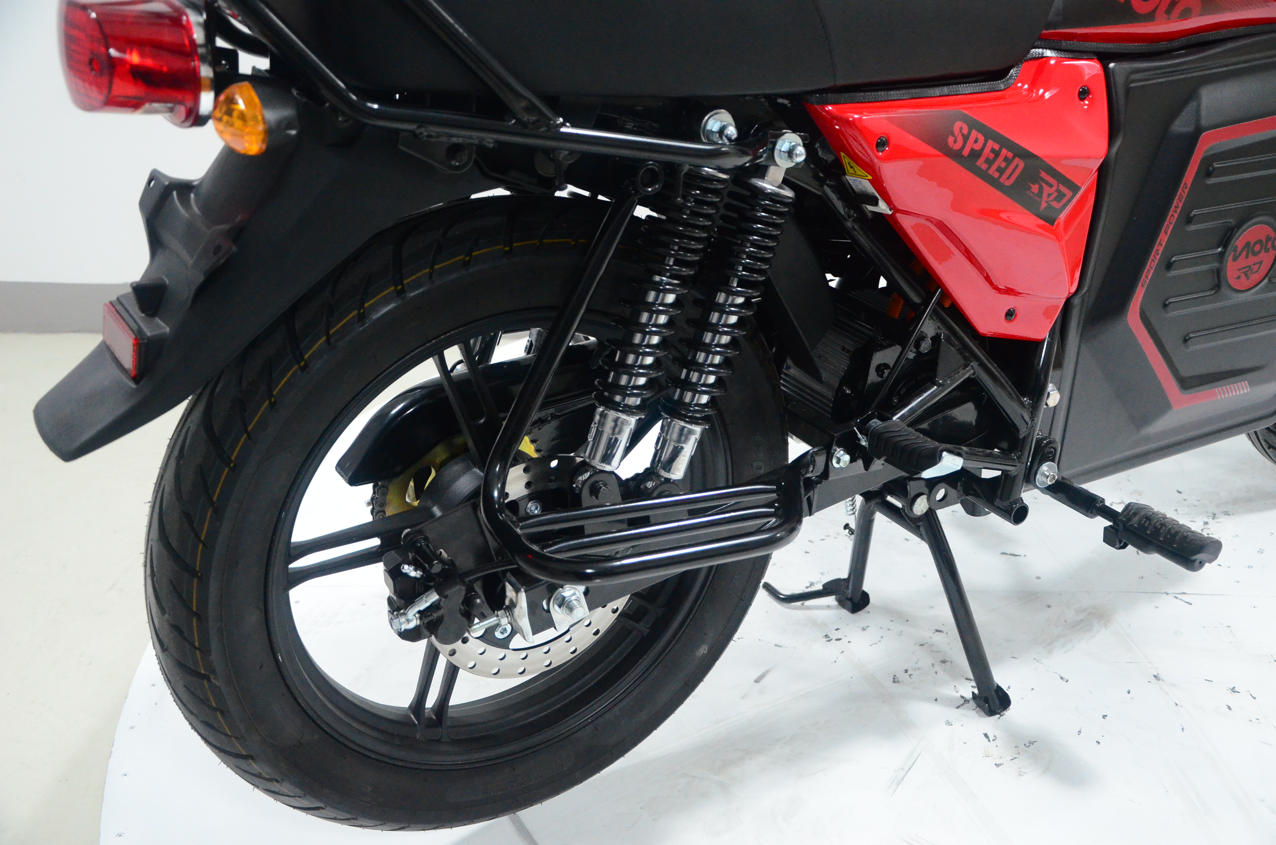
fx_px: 1379
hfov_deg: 49.6
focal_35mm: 39
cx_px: 638
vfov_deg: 34.1
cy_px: 422
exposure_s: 1/500
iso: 3200
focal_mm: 26
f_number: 4
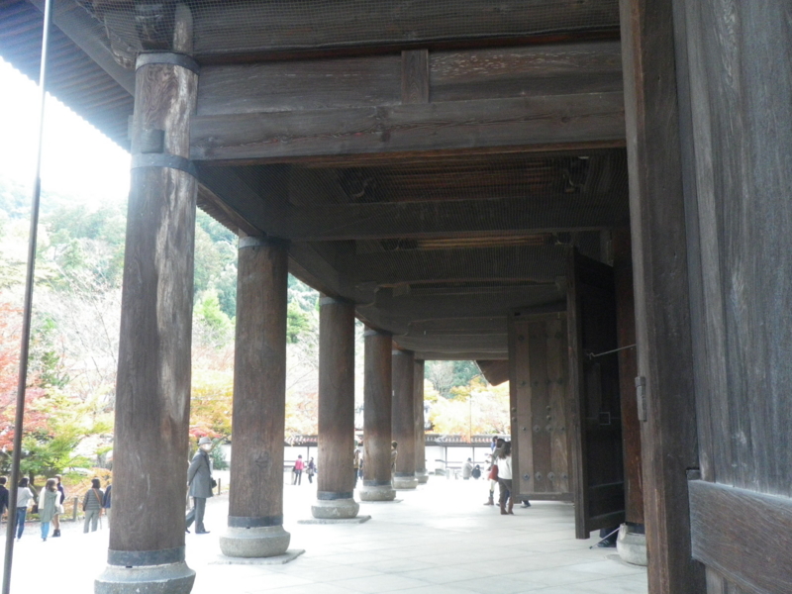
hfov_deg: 52.6
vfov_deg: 40.7
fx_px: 801
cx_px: 396
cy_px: 297
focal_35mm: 35
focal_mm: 6.2
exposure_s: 1/60
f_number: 3.8
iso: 250
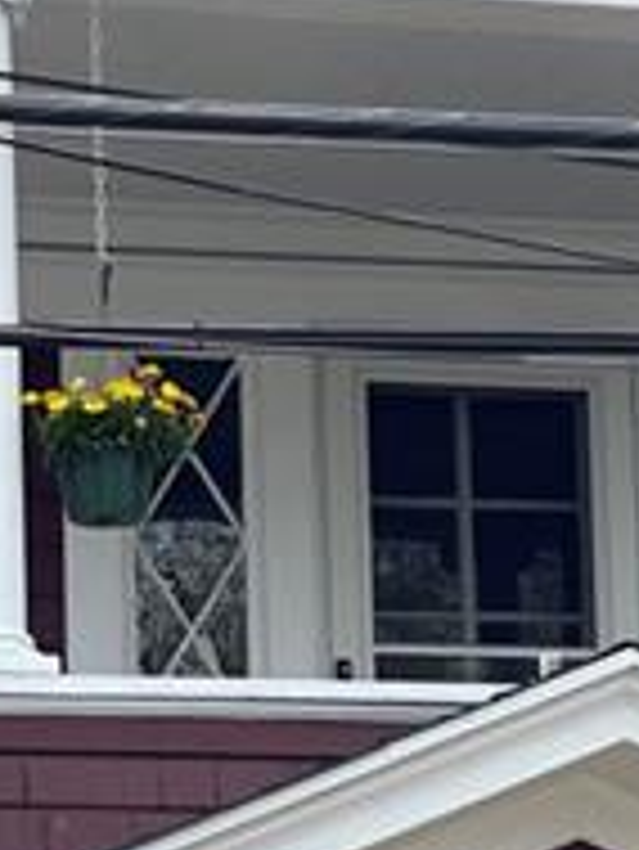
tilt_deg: +10.3
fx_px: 6392
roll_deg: +2.7
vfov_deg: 7.6
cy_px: 846
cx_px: 698
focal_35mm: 260
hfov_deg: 5.7
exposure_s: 1/579
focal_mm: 7.5
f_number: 2.2
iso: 20
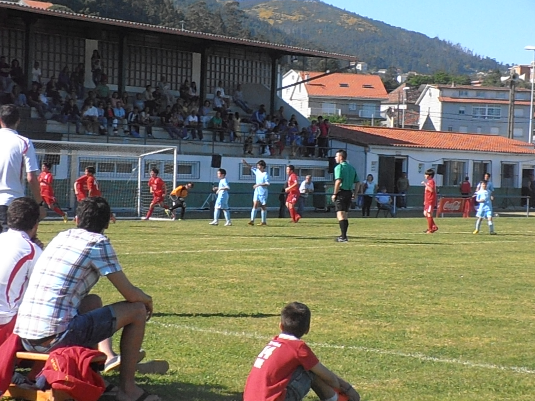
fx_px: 1716
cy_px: 200
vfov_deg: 13.3
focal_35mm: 111
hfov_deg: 17.7
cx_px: 268
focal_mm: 19.64
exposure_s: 1/200
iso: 400
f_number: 14
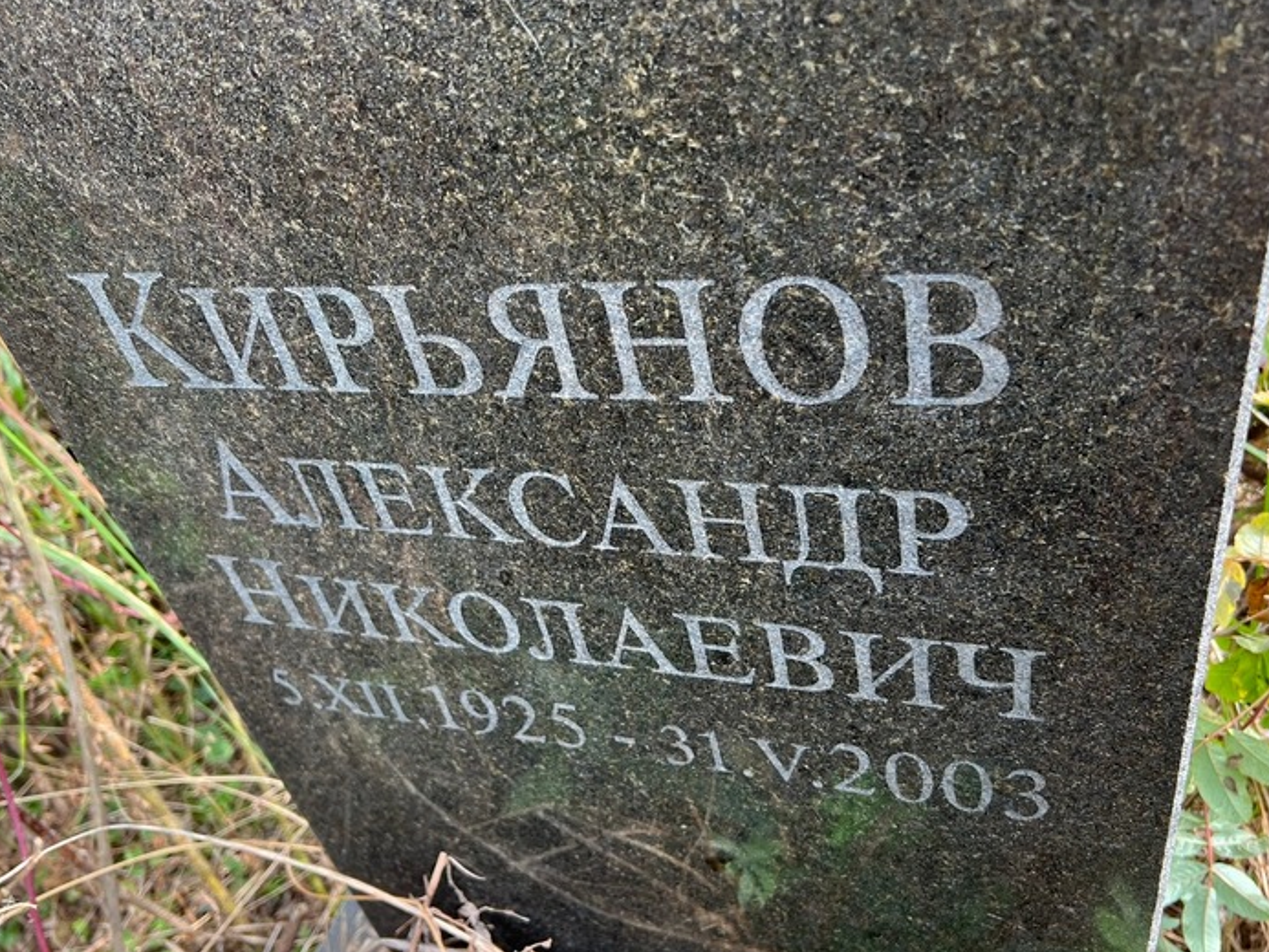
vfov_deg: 46.7
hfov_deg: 59.9
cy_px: 535
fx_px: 1100
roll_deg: +16.0
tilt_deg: -38.3
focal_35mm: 30
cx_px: 604
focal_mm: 5.7
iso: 64
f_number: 1.5
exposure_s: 1/121
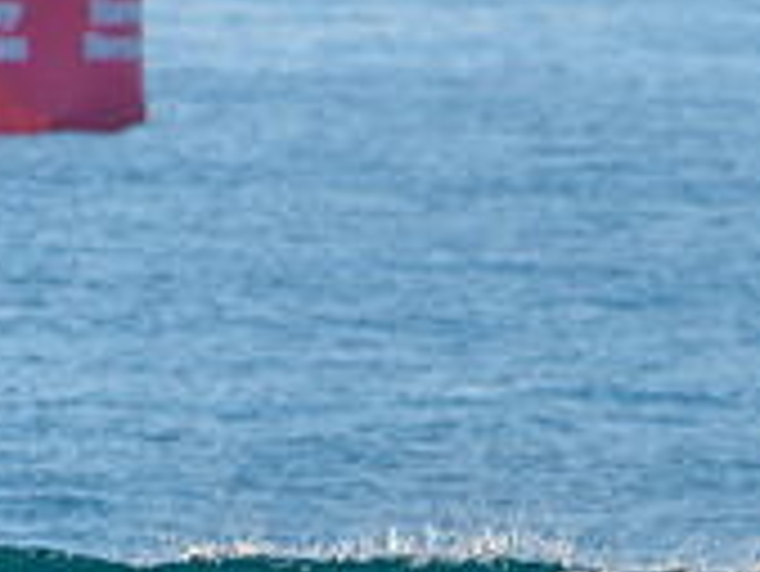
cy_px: 723
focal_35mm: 1646
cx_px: 764
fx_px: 36164
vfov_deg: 0.9
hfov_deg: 1.2
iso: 360
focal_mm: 500
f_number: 5.6
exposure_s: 1/2000
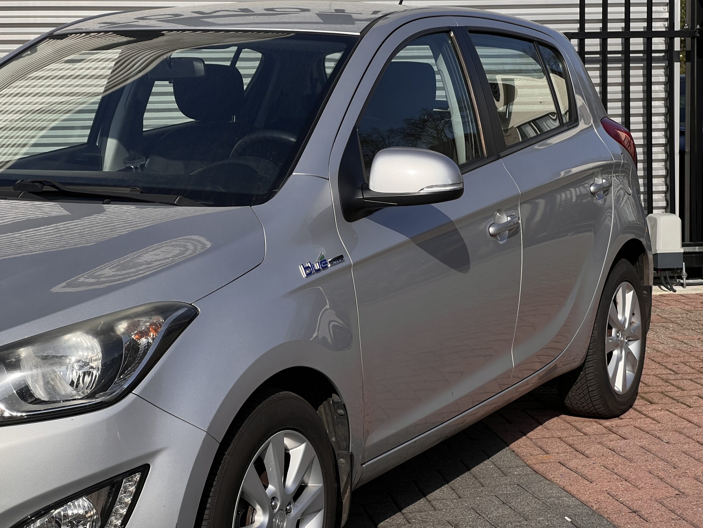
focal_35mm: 77
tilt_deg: -6.0
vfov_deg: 19.1
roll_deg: +1.7
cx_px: 352
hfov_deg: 25.3
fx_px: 1564
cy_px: 264
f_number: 2.8
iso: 32
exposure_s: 1/1004
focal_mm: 9
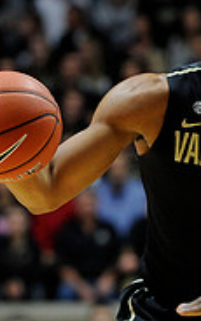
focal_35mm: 436
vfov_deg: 4.8
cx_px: 184
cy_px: 248
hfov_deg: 3.0
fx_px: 3821
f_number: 3.5
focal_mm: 175
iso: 4000
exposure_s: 1/1000
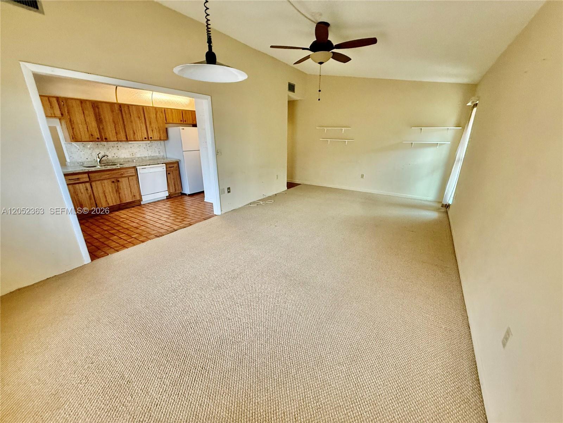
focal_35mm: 14
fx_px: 228
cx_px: 282
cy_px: 212
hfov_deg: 102.1
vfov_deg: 85.7
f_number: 2.2
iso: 320
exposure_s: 1/60
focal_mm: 2.22
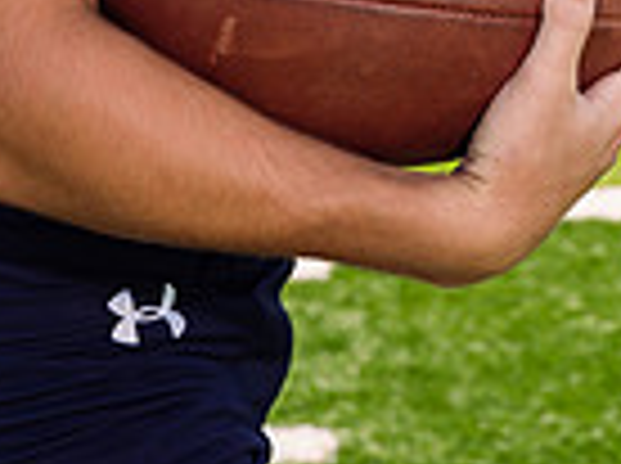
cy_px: -541
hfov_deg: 9.0
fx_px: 3940
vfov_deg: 6.5
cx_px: 423
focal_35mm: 220
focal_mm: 70
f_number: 5.6
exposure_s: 1/250
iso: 50
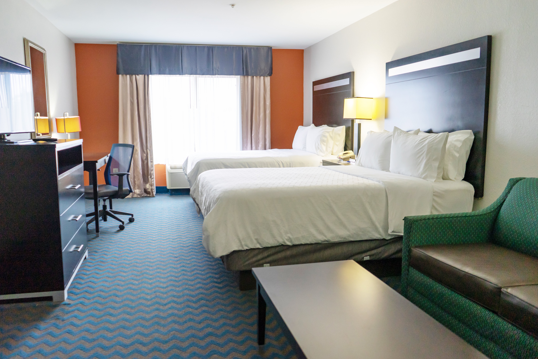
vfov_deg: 43.6
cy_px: 184
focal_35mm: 30
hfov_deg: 61.9
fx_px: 448
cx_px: 261
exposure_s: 1/160
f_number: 4
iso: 1000
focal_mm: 29
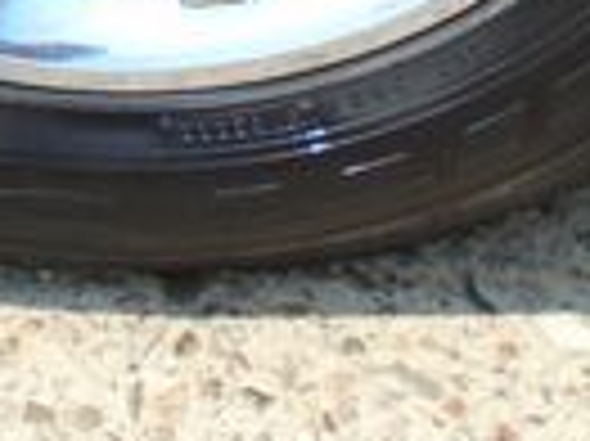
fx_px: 2163
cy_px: -608
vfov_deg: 10.2
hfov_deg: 15.2
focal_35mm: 127
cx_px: -36
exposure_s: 1/640
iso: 100
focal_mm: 4.6
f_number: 3.2
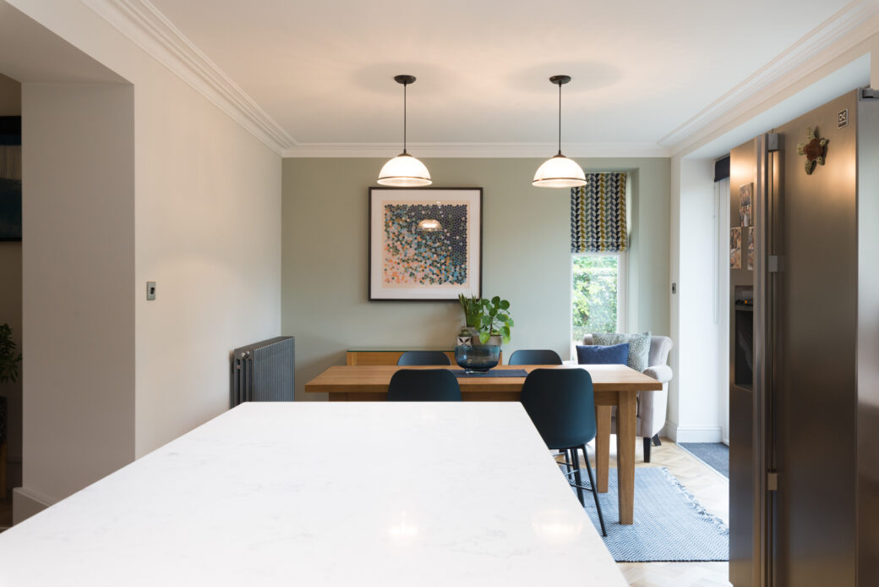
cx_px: 440
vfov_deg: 43.6
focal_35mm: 30
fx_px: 733
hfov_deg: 61.9
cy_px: 294
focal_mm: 30
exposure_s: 1/10
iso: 400
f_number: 9
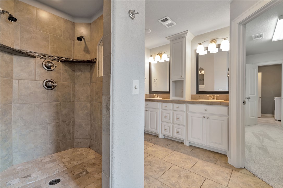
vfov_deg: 73.7
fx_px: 126
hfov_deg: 96.7
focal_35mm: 16
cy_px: 94
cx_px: 142
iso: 160
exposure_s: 1/2.5
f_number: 7.1
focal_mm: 16
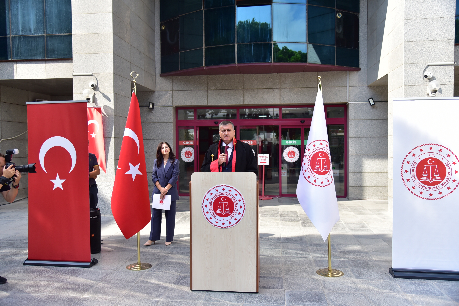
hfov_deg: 60.3
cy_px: 153
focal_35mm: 31
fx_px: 395
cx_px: 230
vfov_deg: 42.3
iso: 640
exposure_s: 1/2000
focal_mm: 31
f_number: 4
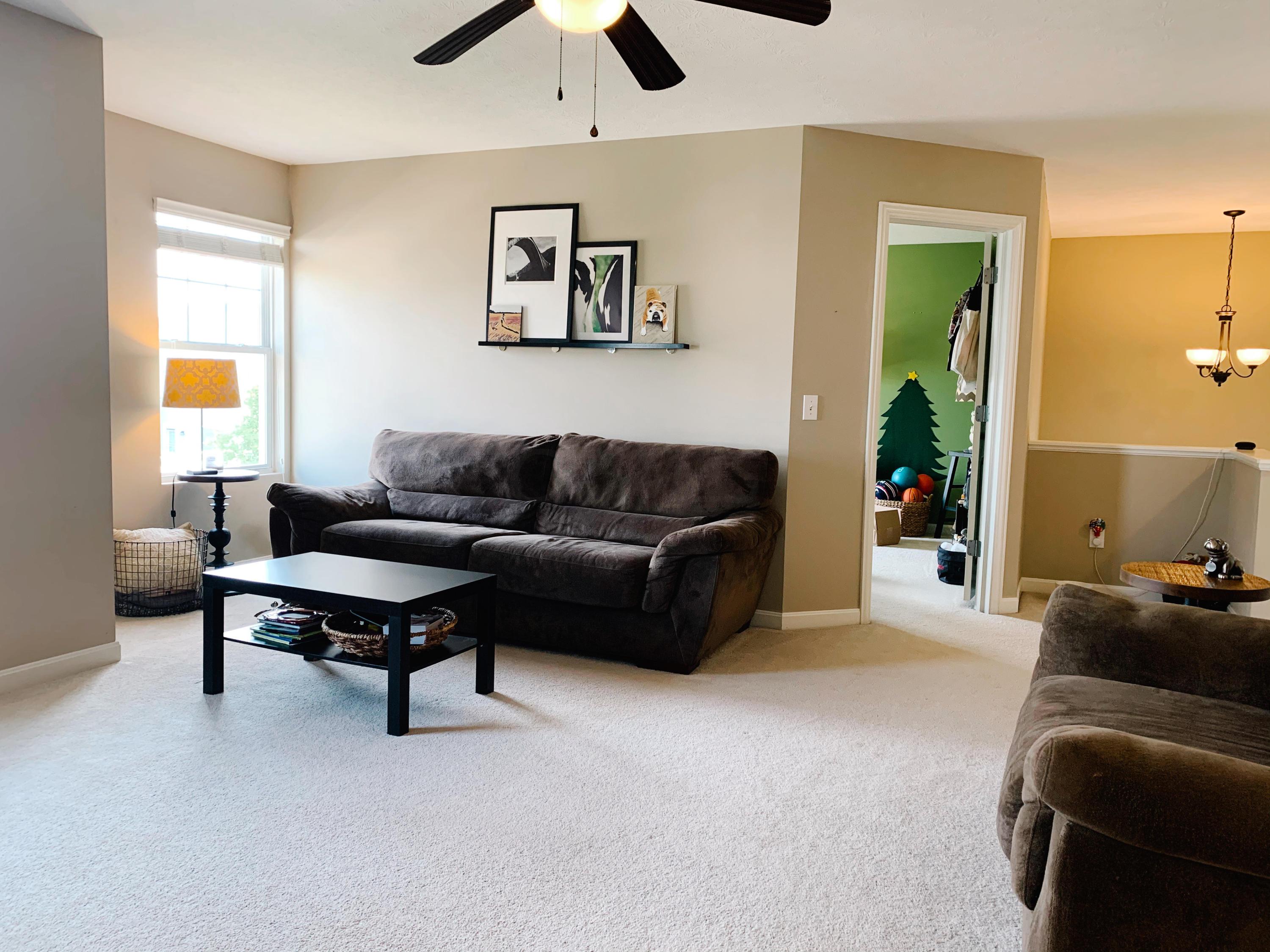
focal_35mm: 26
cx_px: 635
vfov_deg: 53.1
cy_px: 476
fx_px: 954
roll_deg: -2.7
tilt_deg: -4.8
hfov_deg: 67.3
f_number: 1.8
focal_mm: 4.25
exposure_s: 1/60
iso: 125
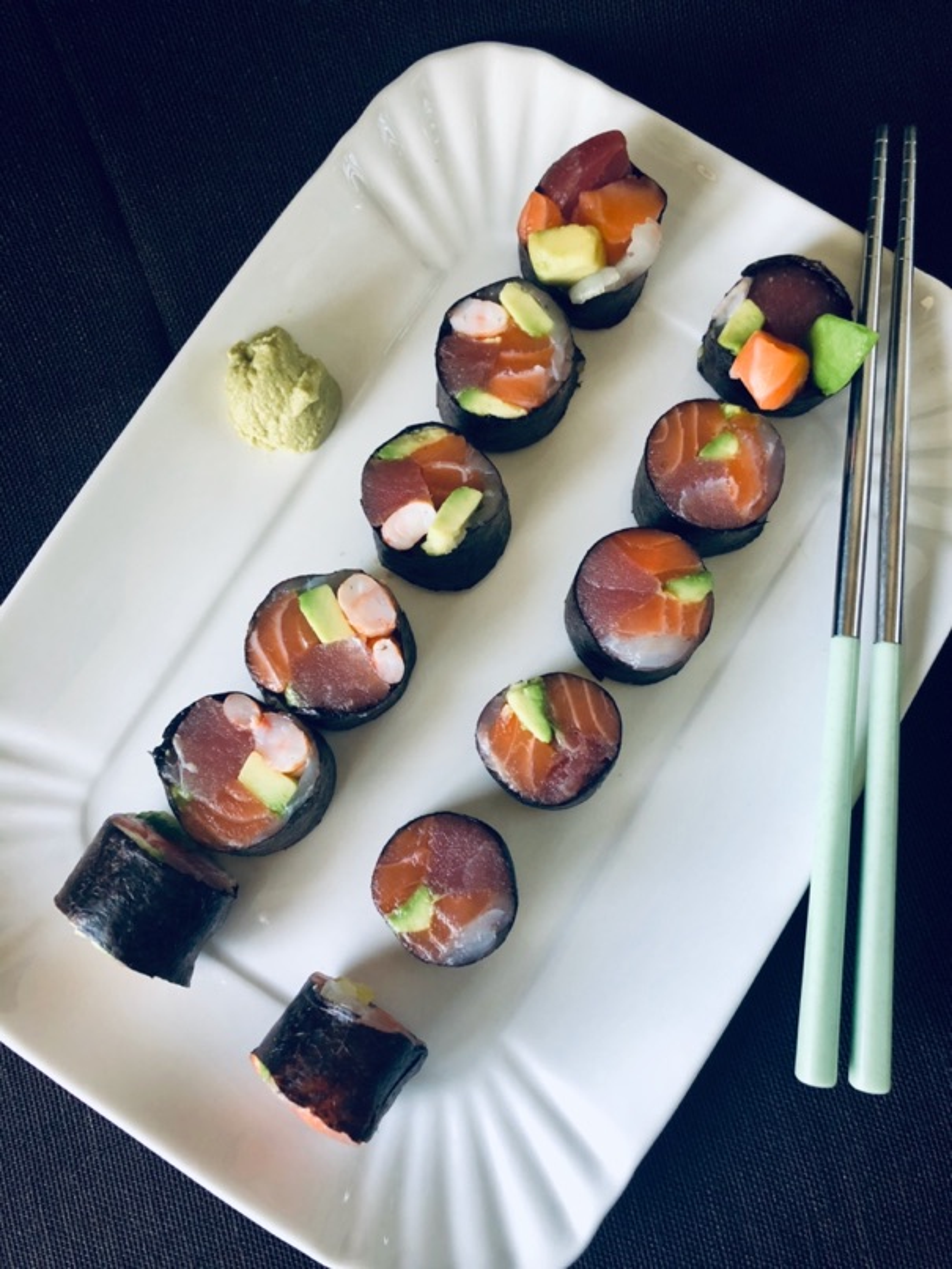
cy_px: 634
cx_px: 476
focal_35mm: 28
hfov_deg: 49.8
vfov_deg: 63.4
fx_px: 1026
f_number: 1.8
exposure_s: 1/30
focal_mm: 4
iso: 32
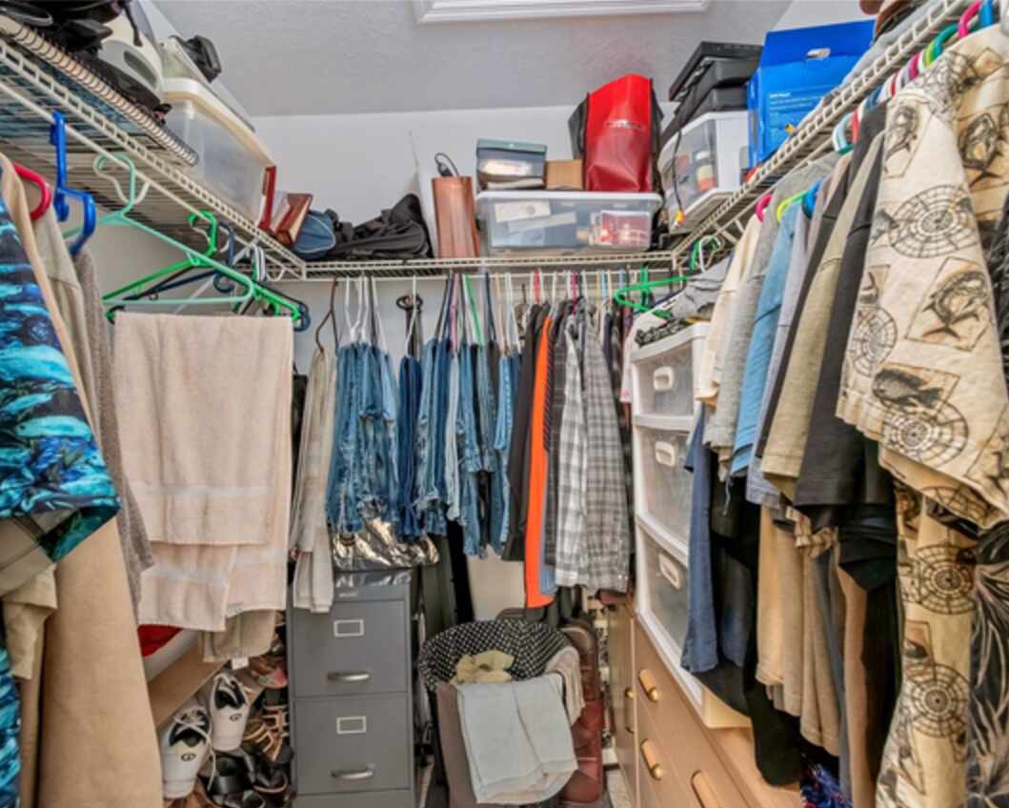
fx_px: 508
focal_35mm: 17
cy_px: 405
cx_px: 488
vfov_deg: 77.0
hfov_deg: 89.6
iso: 250
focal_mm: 10
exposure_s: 3
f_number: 9
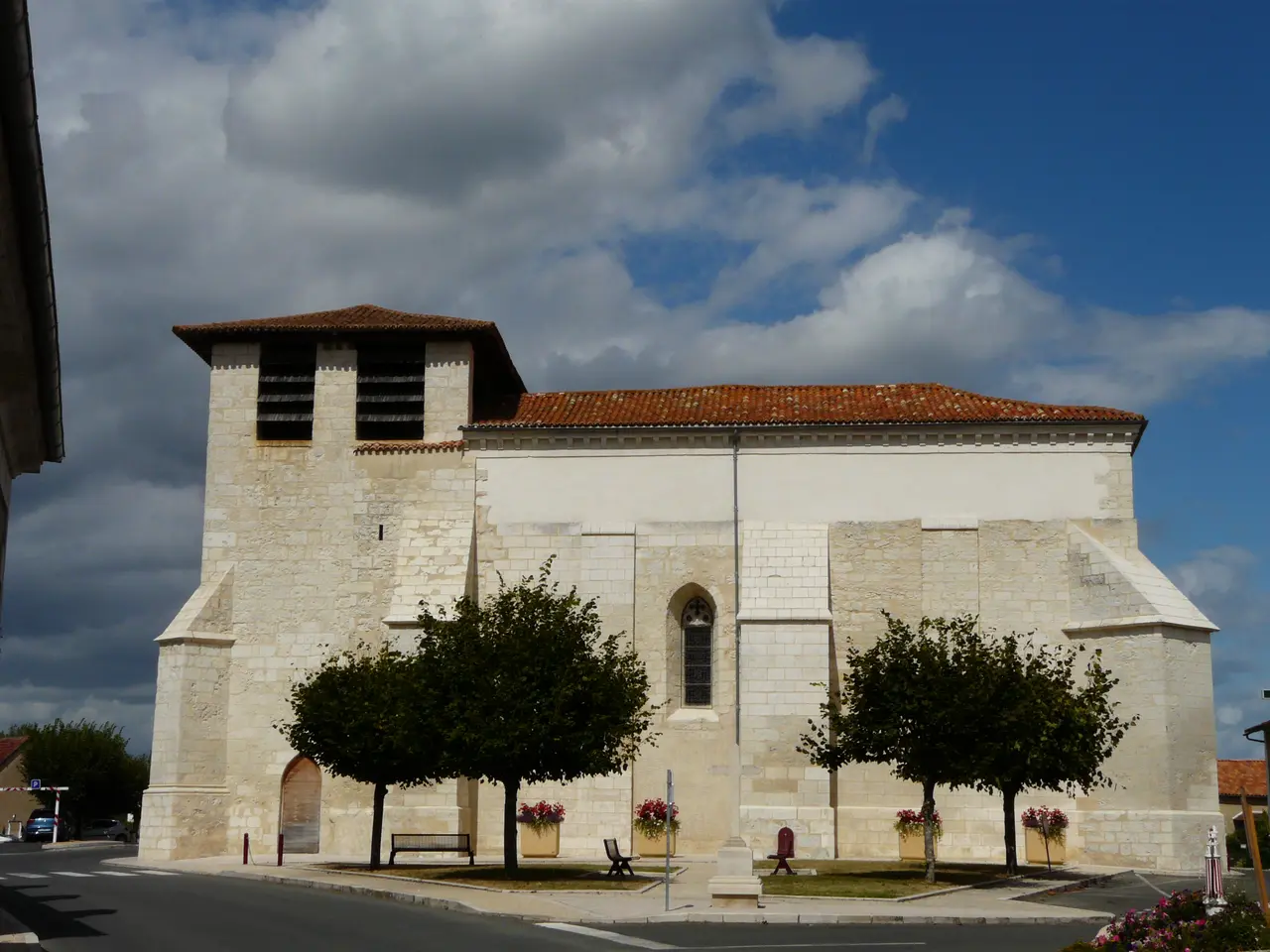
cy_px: 476
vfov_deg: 28.6
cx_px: 635
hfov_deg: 37.5
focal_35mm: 51
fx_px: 1871
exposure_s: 1/800
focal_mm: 8.3
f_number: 8
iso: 100
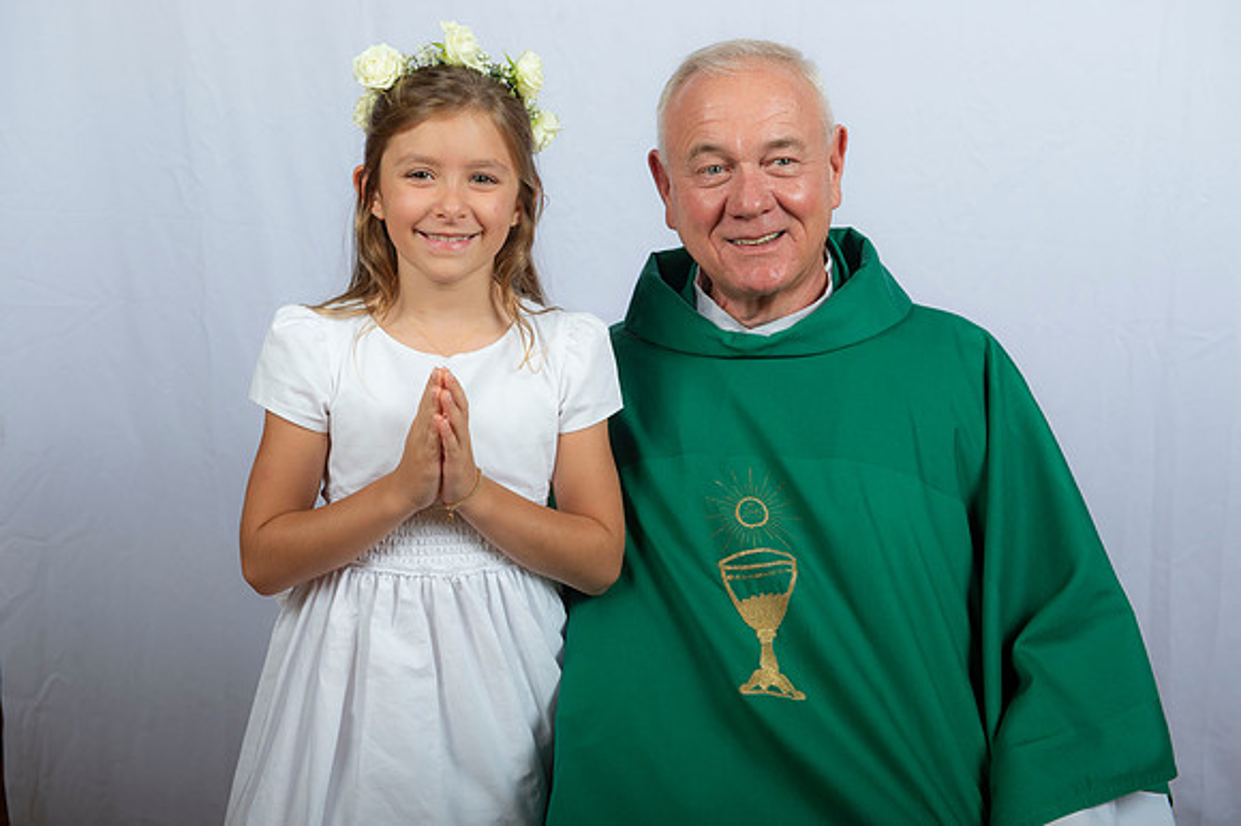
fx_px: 2067
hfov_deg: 33.4
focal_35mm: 60
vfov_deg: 22.6
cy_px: 413
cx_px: 620
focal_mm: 60
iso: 320
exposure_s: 1/200
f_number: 8
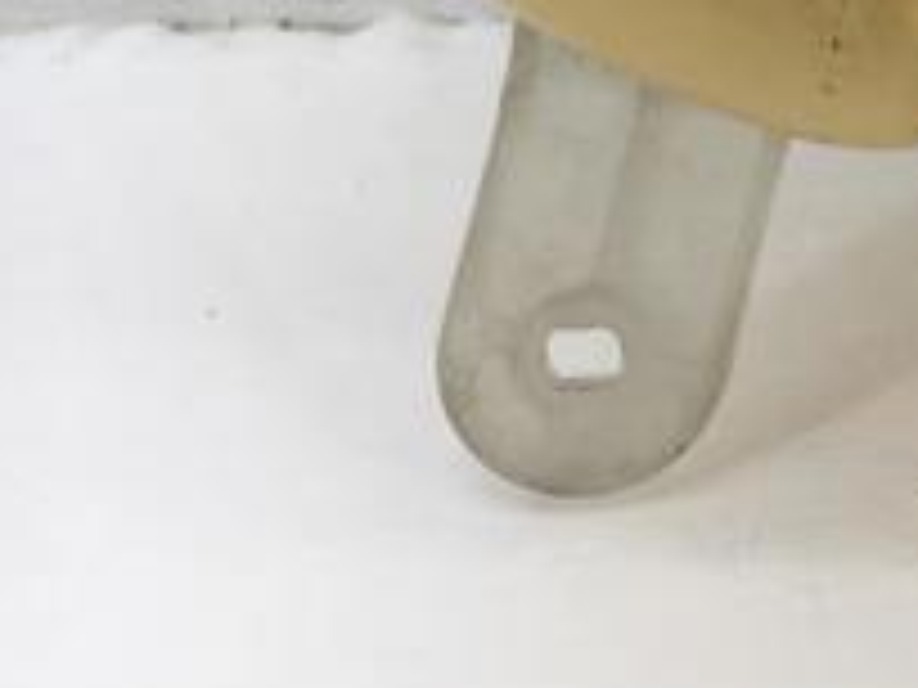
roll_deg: +0.1
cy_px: -252
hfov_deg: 19.1
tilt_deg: -22.3
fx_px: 2413
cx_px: 1346
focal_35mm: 91
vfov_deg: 15.3
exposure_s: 1/366
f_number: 2.2
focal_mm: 4.15
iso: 25
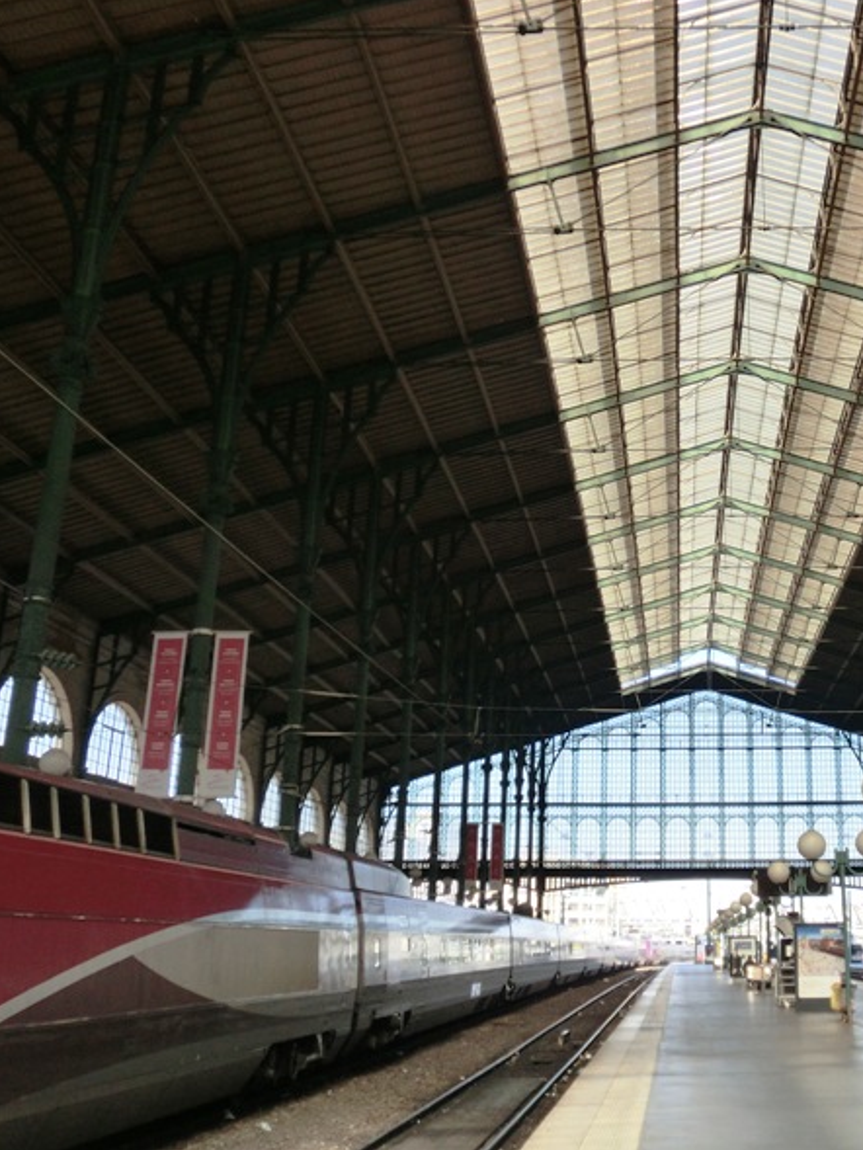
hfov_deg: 36.5
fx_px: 1263
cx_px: 681
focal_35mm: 38
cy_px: 566
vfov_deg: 49.0
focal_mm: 5
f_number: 3
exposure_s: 1/400
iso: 100
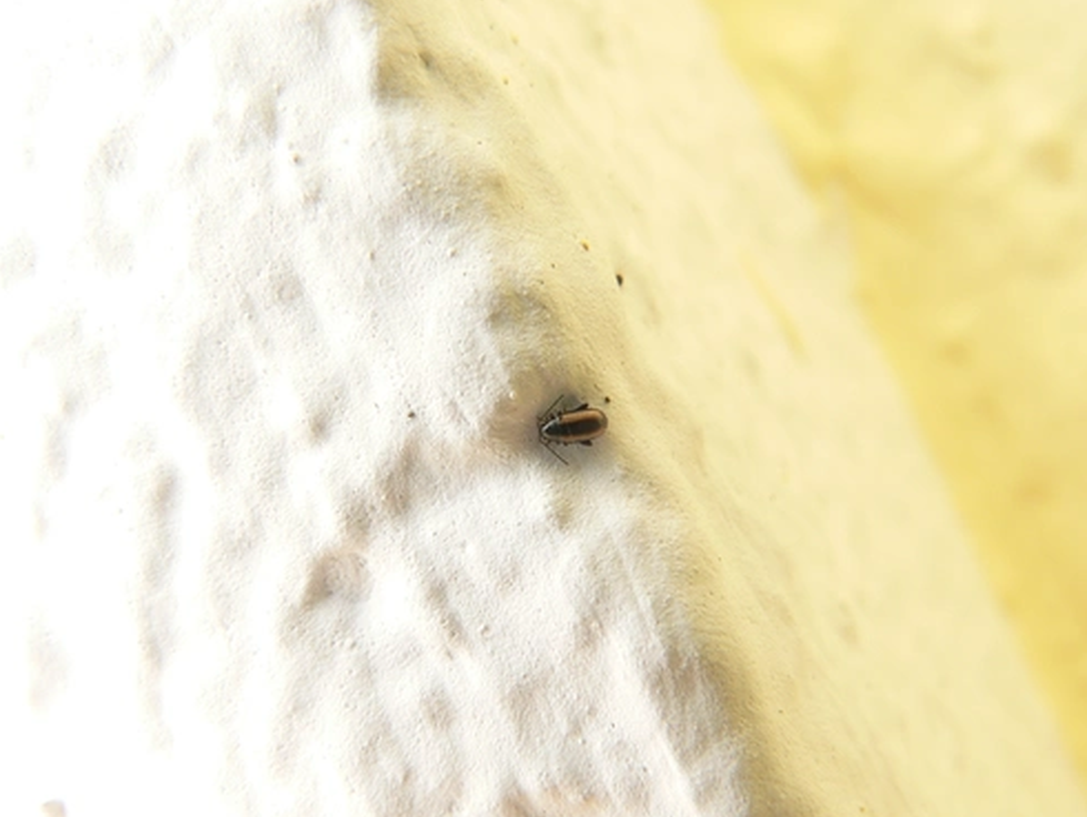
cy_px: 440
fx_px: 1477
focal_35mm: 47
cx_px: 528
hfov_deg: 40.4
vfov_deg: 30.9
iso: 100
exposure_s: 1/30
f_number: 4
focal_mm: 6
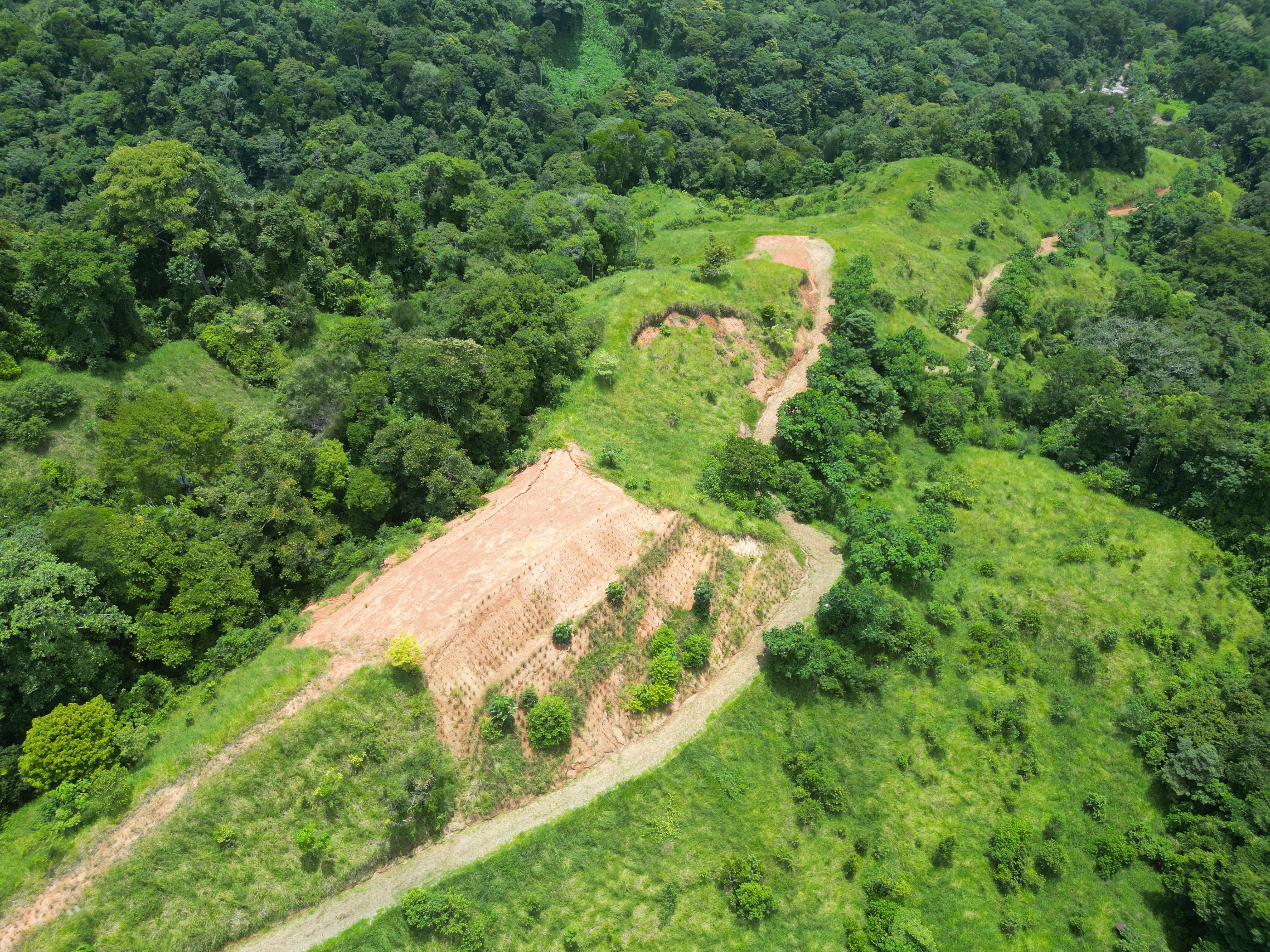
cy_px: 476
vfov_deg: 56.8
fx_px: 881
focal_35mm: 24
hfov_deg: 71.6
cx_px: 635
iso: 100
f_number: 1.7
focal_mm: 6.72
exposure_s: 1/1250
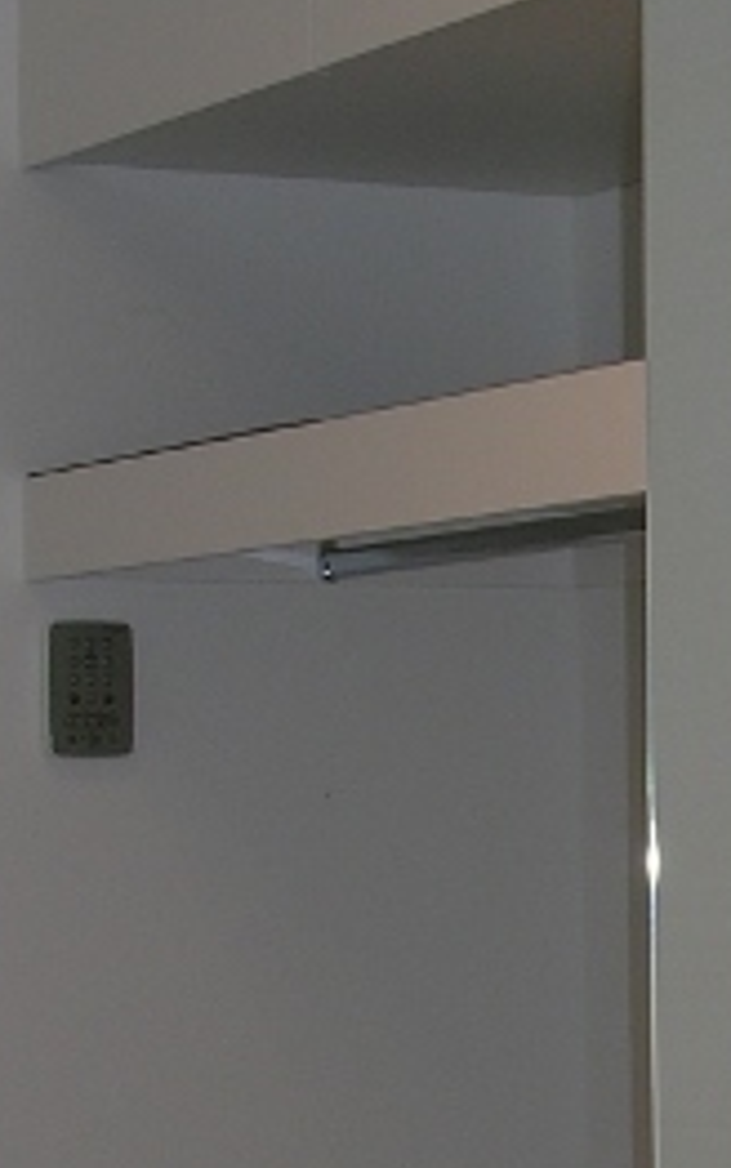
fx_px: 4617
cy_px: 874
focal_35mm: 145
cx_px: 789
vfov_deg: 14.4
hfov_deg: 9.0
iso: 50
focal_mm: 8.9
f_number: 2.8
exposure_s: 1/60.1
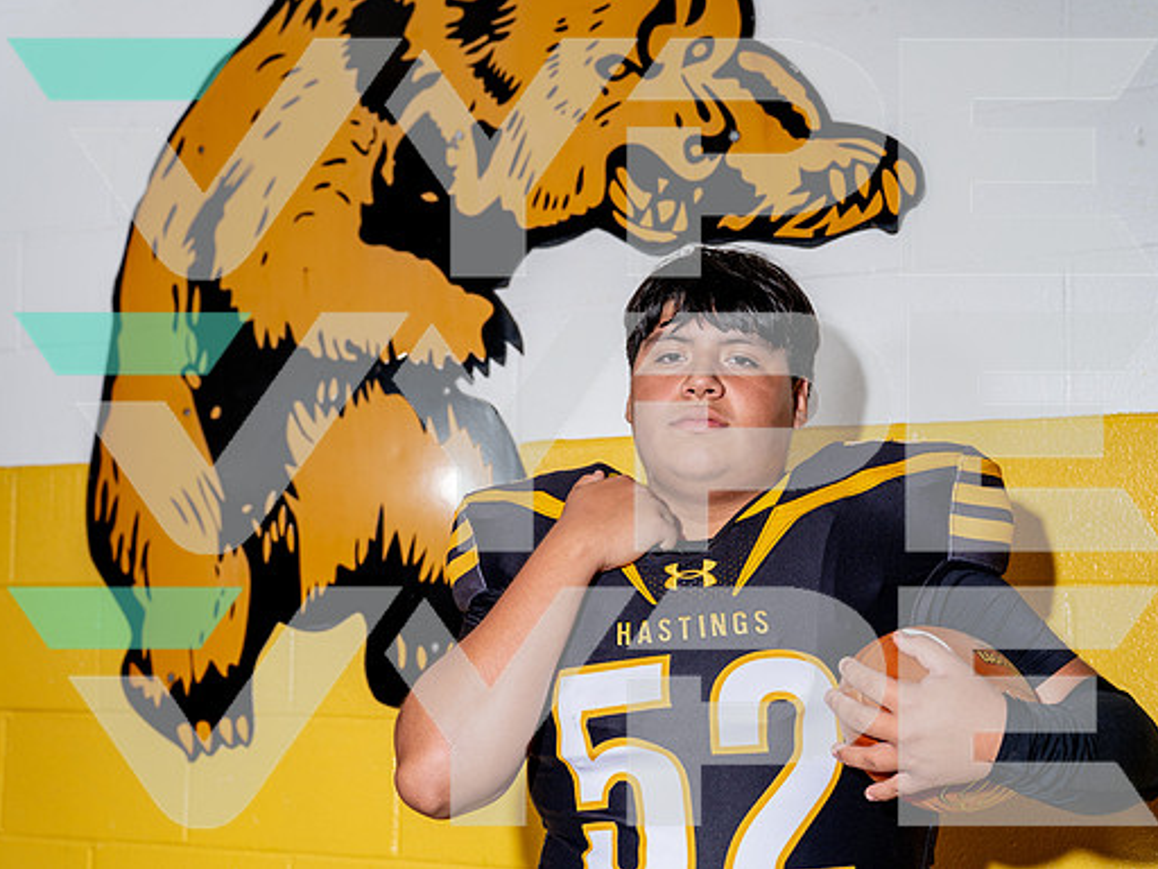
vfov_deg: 26.1
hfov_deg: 34.3
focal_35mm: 56
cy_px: 433
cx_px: 590
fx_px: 1873
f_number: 4
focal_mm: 50
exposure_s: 1/250
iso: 100
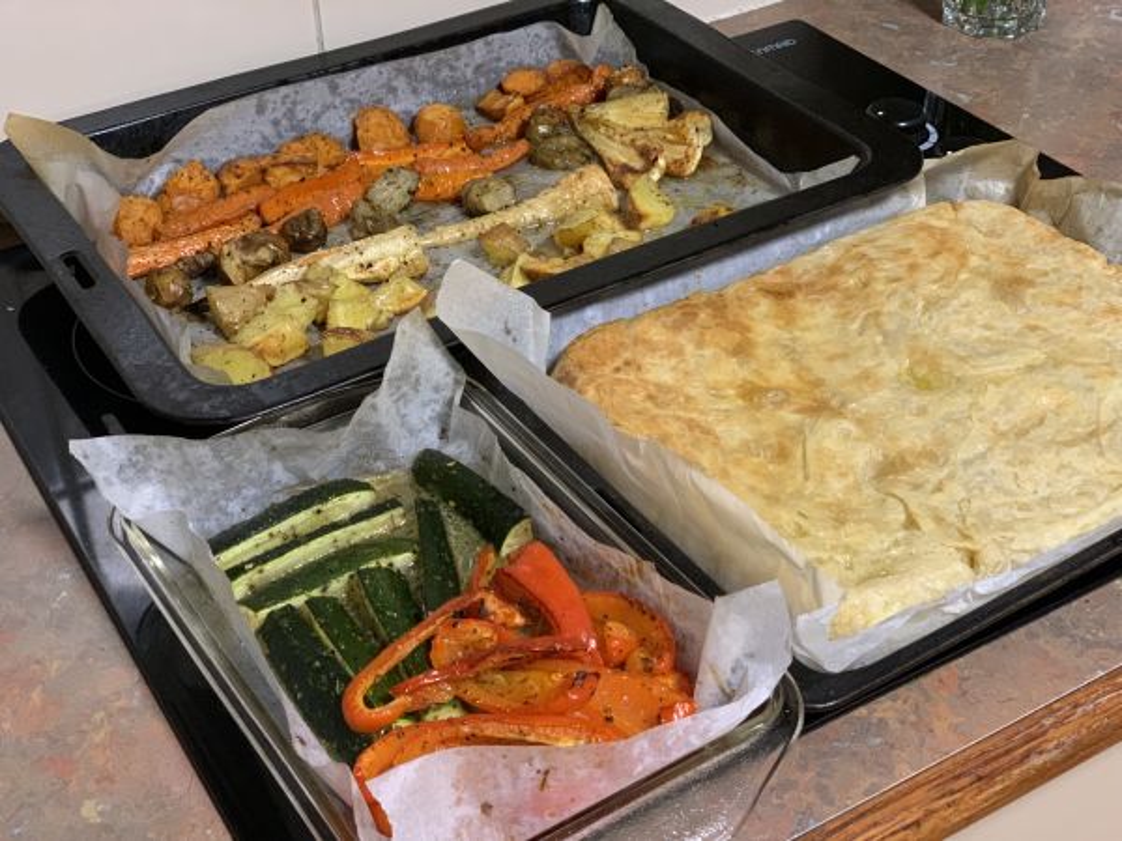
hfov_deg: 36.8
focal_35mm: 52
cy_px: 420
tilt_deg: -34.7
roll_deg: +2.5
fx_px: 1685
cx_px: 561
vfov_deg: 28.0
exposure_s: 1/55
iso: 500
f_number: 2.4
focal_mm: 6
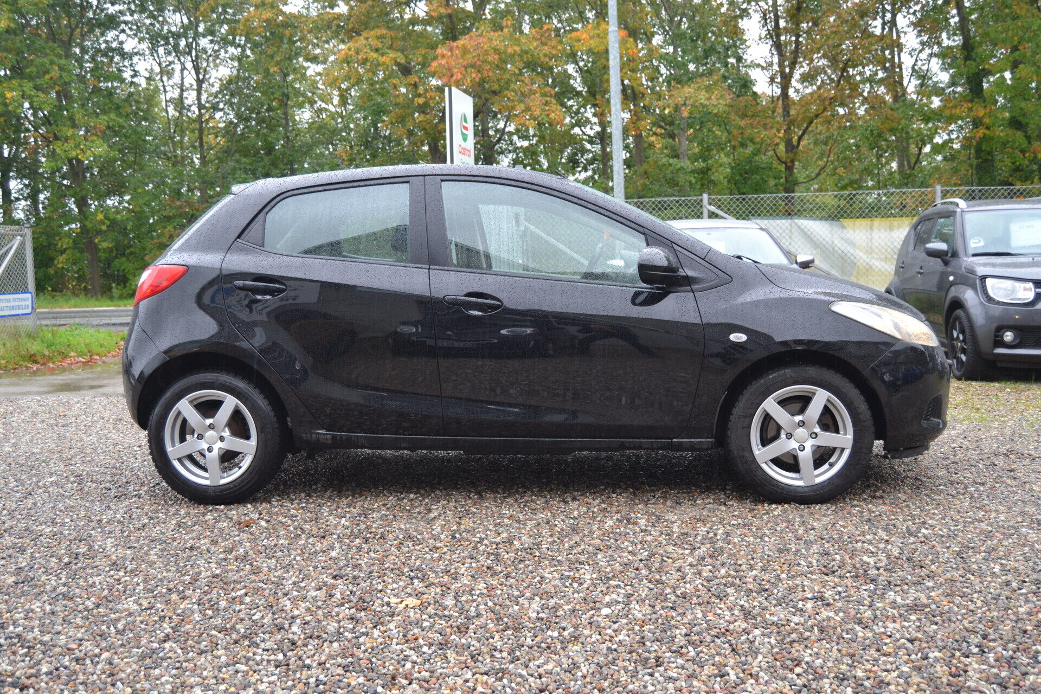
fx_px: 998
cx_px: 520
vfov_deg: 38.4
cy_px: 347
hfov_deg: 55.1
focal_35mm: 34
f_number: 4.5
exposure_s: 1/80
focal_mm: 23
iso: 400
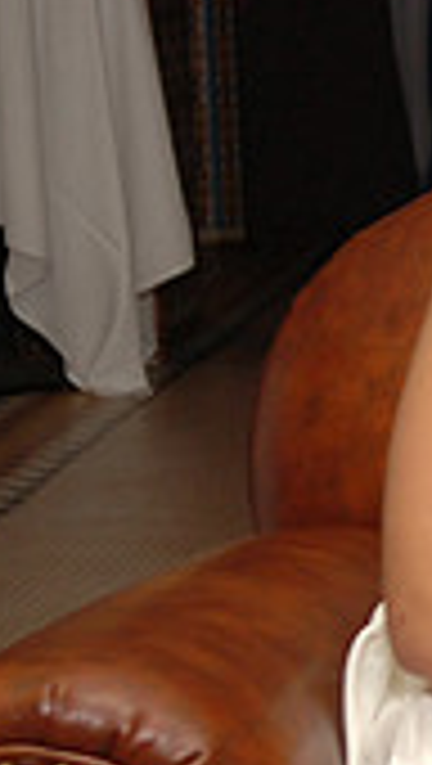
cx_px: 1278
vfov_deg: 11.5
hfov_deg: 6.0
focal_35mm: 187
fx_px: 3792
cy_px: 324
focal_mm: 35
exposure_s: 1/60
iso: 400
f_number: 4
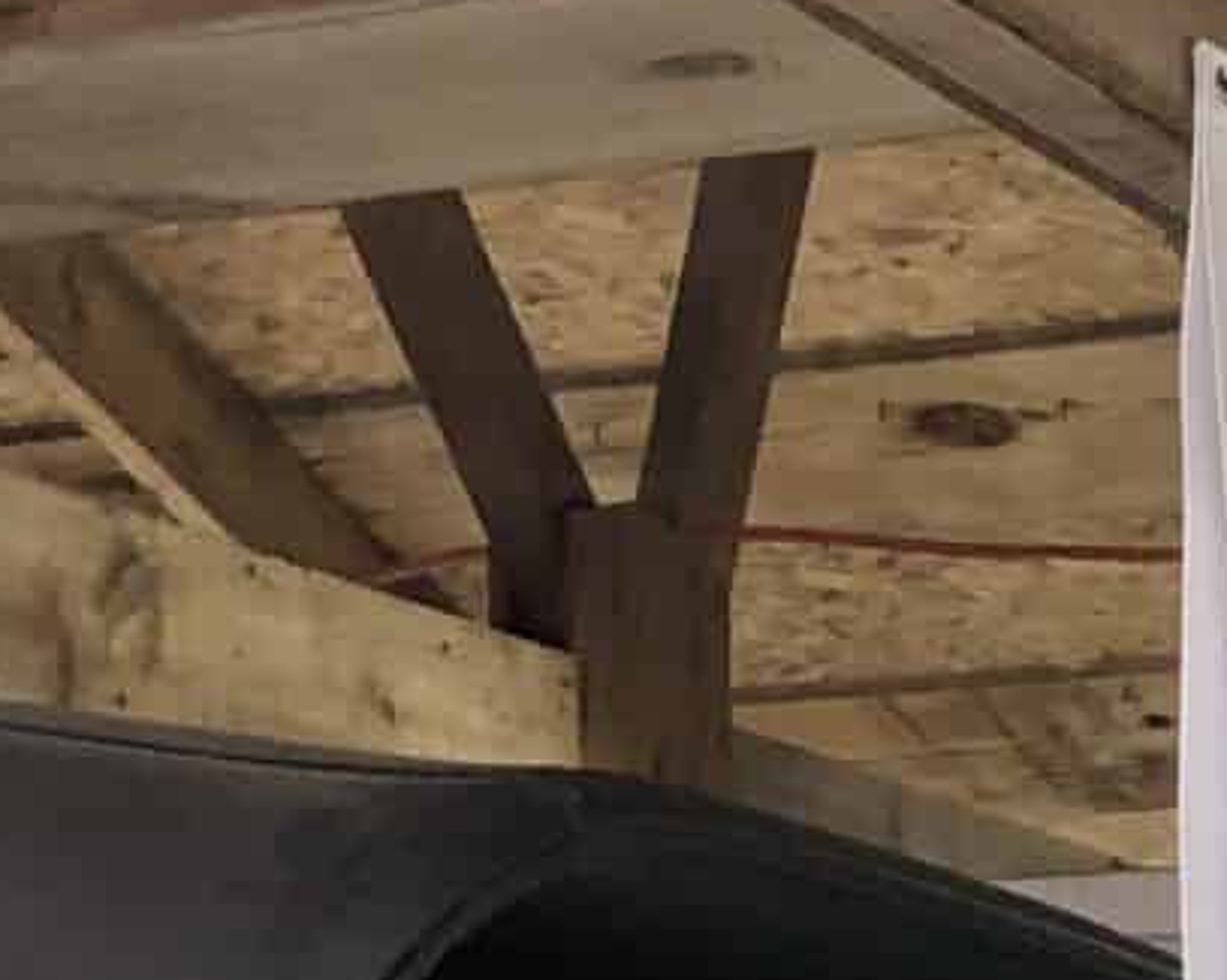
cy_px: 2810
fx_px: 6242
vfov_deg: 7.9
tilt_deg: -6.5
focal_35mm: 172
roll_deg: +0.5
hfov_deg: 11.0
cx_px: 1432
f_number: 1.8
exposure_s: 1/30
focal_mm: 3.99
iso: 32
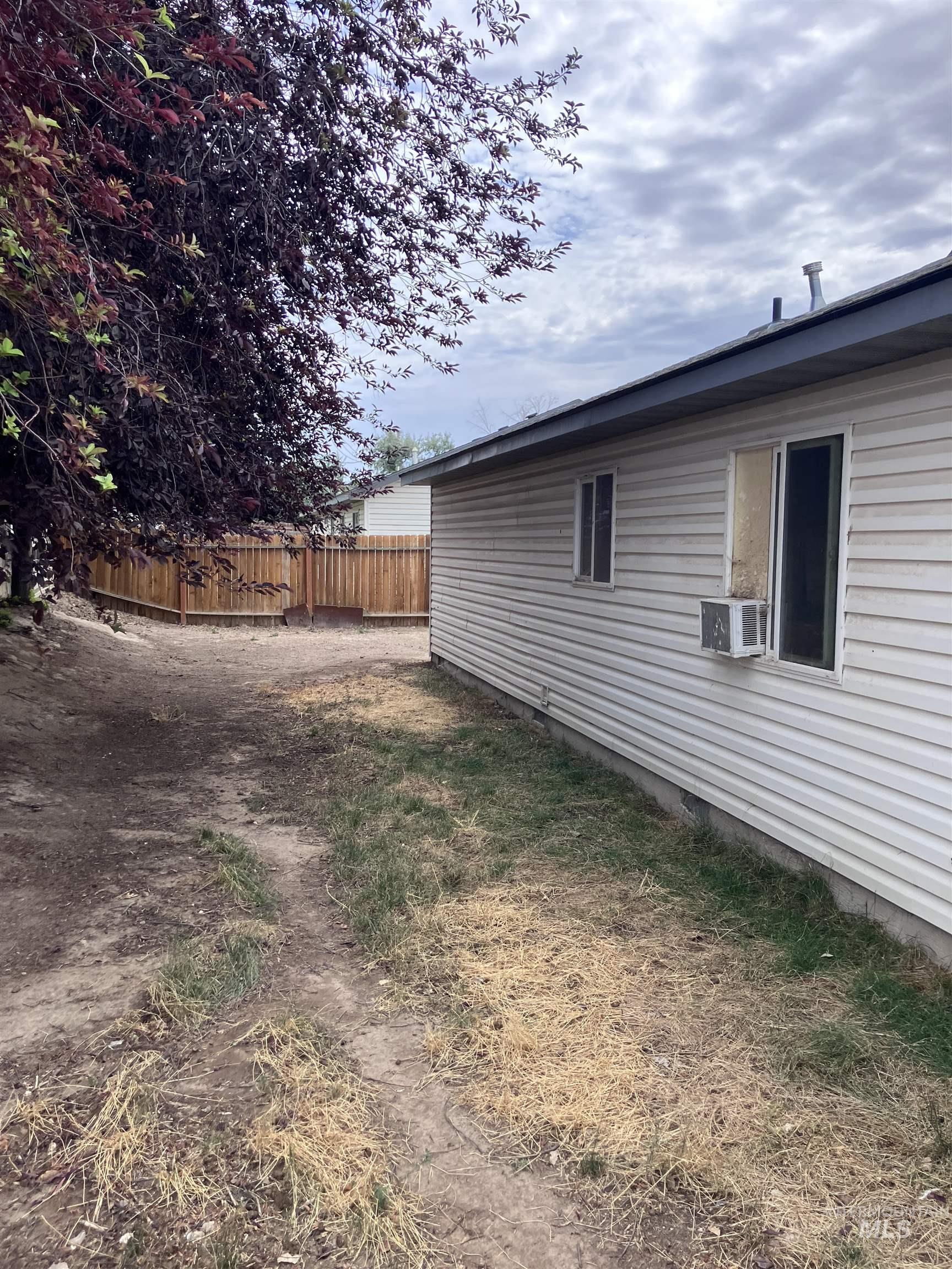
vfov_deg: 63.4
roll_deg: +0.2
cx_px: 476
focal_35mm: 28
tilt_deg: -3.0
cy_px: 634
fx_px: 1027
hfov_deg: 49.7
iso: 32
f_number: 1.8
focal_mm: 3.99
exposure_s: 1/883
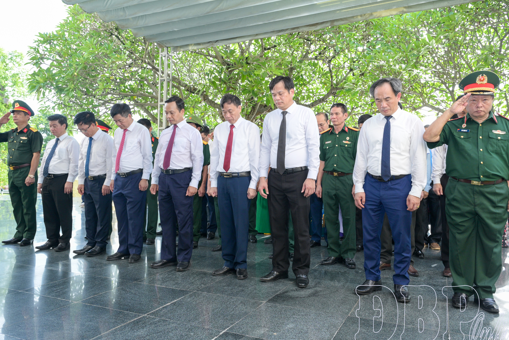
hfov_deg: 64.5
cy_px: 162
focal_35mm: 29
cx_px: 257
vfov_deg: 45.6
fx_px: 403
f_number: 5.6
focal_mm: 26.5
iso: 720
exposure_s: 1/200
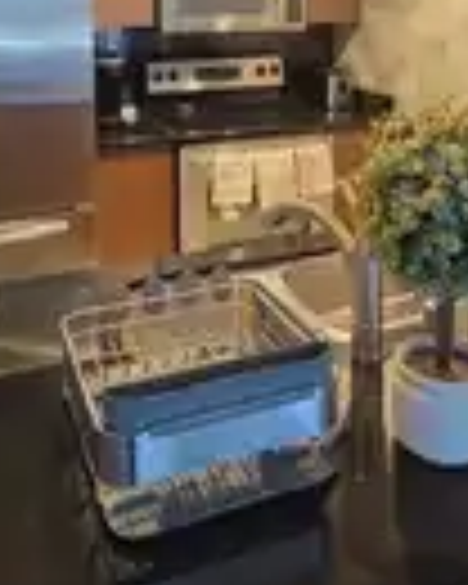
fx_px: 675
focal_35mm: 39
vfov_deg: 42.3
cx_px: 270
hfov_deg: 38.1
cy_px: 40
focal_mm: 2.2
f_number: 2.2
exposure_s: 1/30
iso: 400
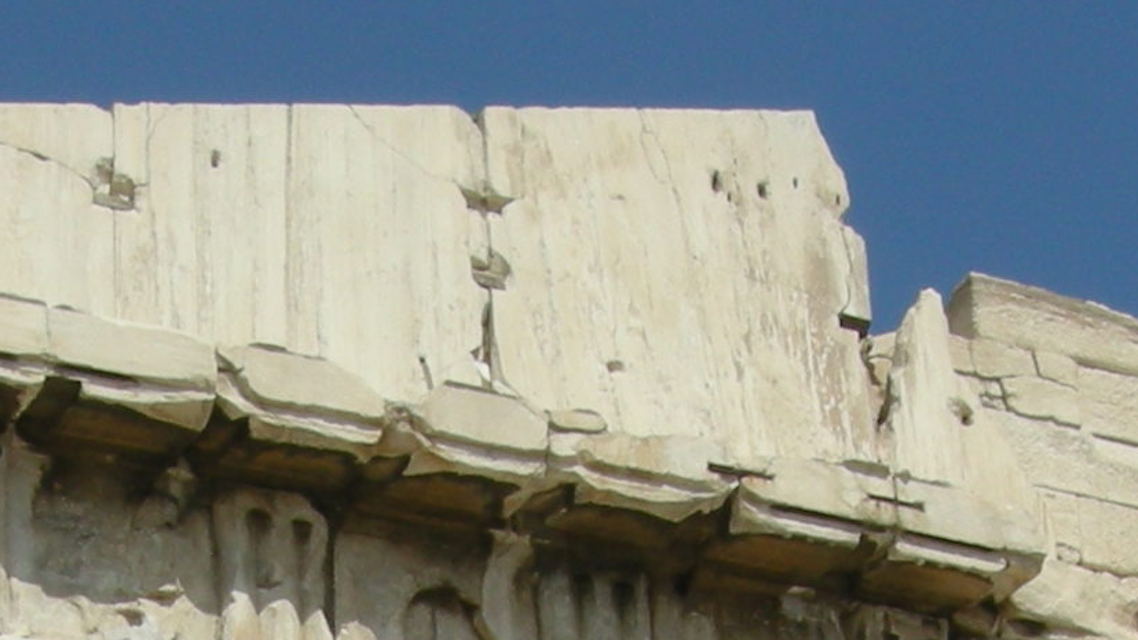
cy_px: 1799
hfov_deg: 12.4
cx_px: 498
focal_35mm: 173
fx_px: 5220
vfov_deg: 6.5
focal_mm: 7.5
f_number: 6.8
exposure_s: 1/352
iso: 64
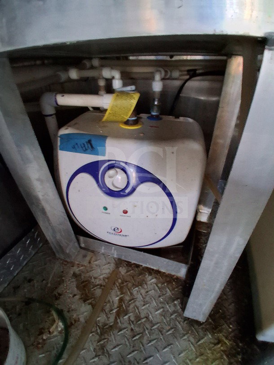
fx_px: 179
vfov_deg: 91.0
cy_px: 182
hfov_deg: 74.7
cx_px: 137
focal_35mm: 17
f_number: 2.2
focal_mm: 1.4
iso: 400
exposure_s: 1/20
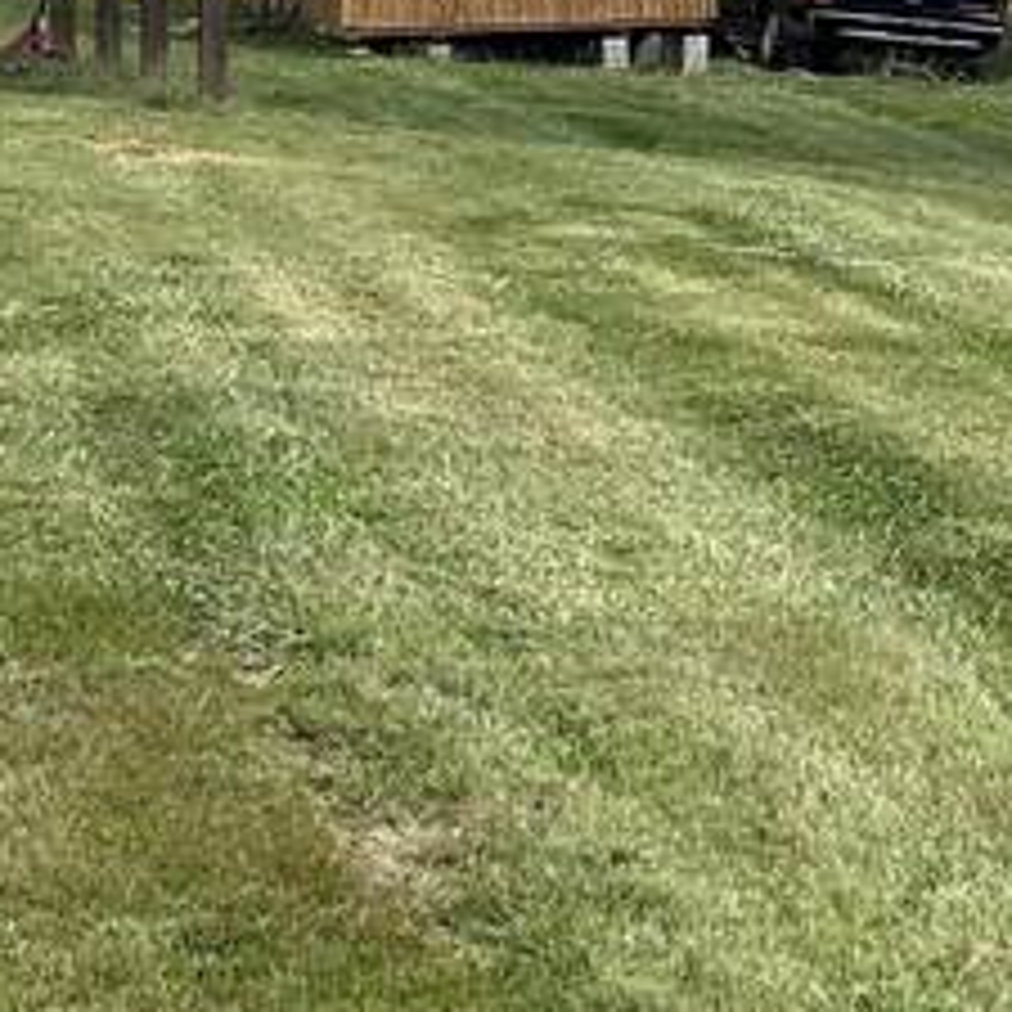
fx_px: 4333
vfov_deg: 13.0
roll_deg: +0.3
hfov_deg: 12.2
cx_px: 1822
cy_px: -211
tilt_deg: +0.7
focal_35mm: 131
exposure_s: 1/4274
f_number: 1.5
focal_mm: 5.7
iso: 50
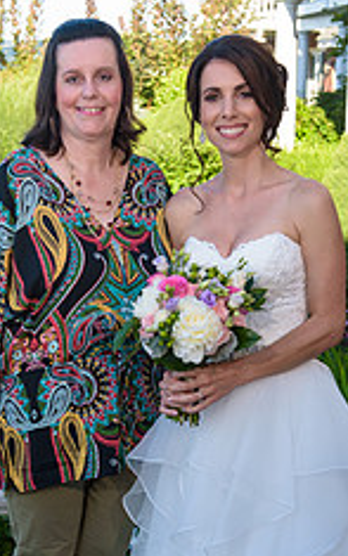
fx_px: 1335
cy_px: 369
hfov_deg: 14.9
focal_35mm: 88
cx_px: 173
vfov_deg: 23.4
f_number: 4
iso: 200
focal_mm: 45
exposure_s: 1/250
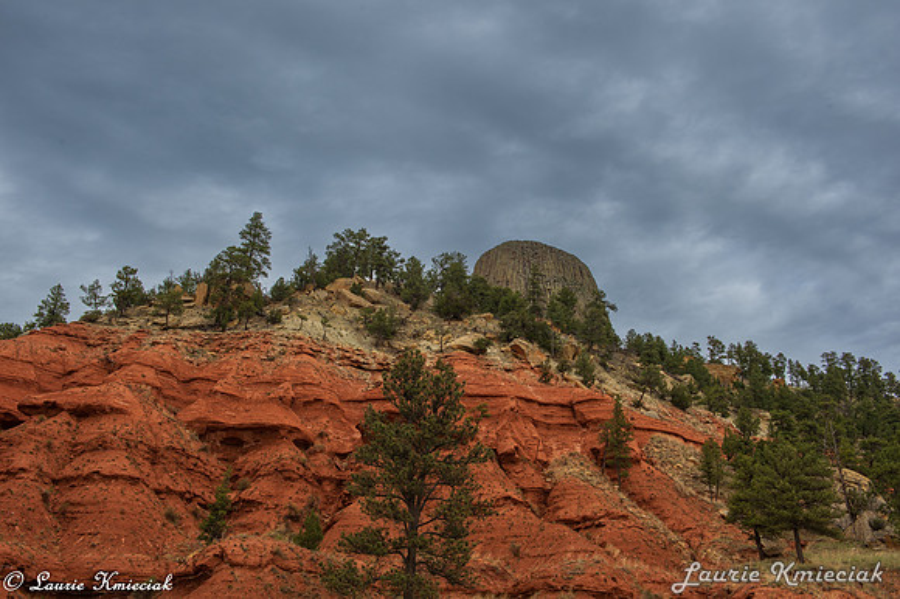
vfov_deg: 36.8
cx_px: 450
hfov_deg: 53.2
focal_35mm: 36
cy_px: 300
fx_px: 899
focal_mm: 36
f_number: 11
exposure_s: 1/640
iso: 250
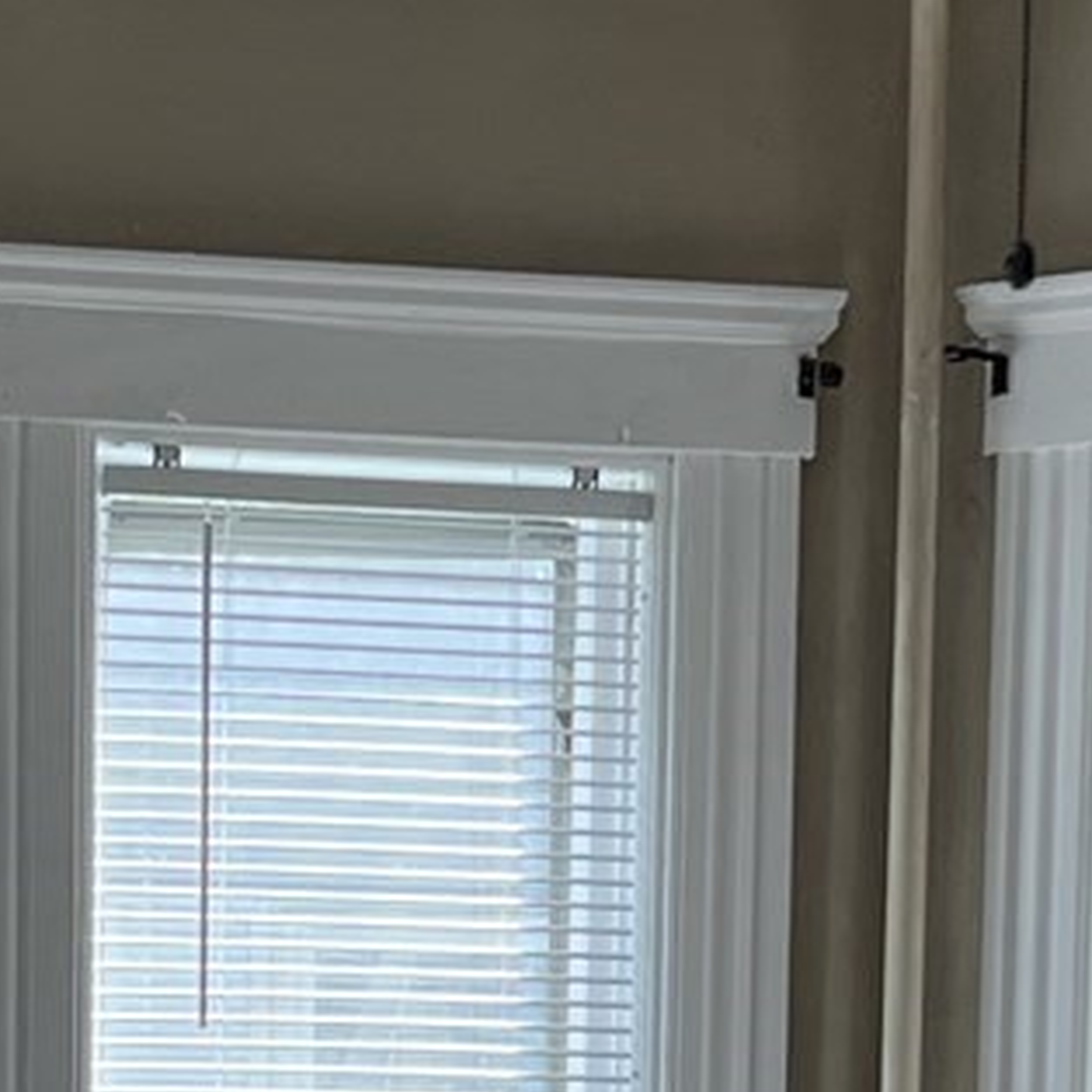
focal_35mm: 150
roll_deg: -1.2
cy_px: 1443
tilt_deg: -4.5
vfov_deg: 11.3
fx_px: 5354
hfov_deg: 11.6
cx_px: 278
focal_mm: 5.7
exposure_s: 1/466
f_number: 1.5
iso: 50
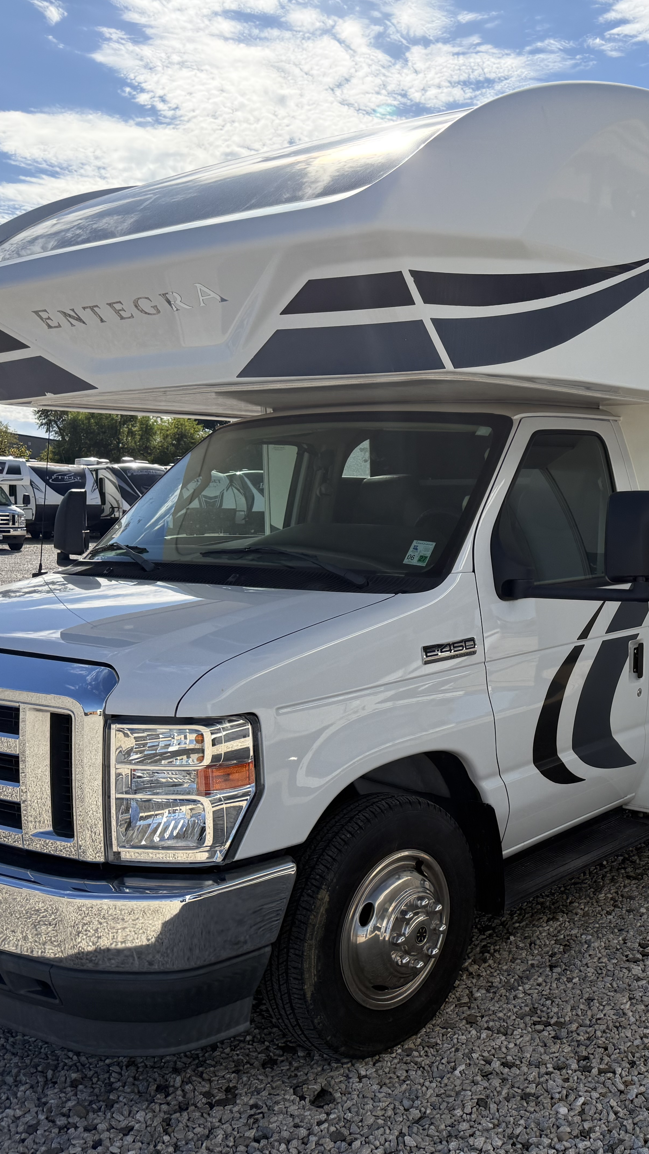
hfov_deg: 32.0
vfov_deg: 56.6
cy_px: 577
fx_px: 1071
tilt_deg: -4.0
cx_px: 594
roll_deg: -0.3
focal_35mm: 35
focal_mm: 6.76
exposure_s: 1/7353
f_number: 1.78
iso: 125
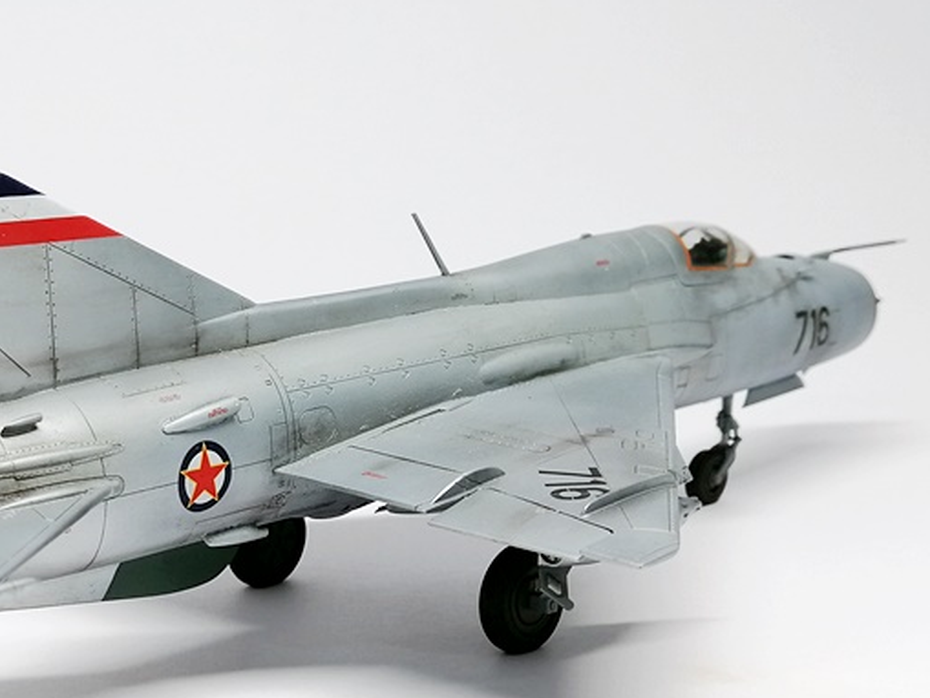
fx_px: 1774
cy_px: 497
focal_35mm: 66
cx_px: 289
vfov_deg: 22.1
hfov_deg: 29.1
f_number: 1.8
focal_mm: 3.95
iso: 80
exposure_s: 1/50
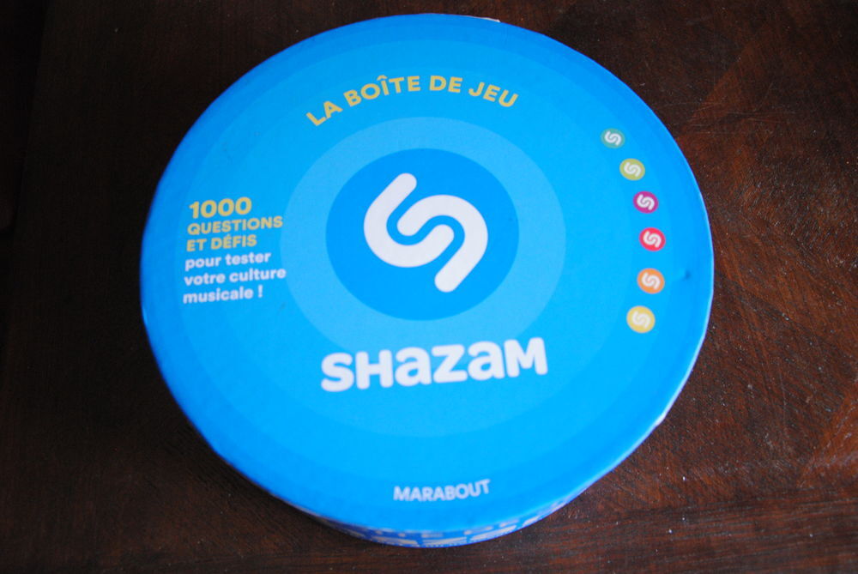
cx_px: 429
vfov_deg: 40.1
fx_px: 787
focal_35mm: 33
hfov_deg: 57.2
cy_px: 287
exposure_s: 1/30
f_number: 3.8
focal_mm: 22
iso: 800
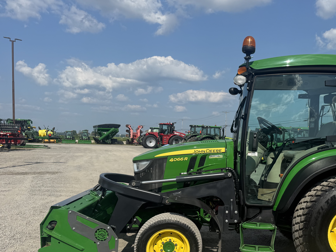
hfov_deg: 49.0
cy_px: 176
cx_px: 232
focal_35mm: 37
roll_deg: -0.8
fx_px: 359
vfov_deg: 38.1
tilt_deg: -6.0
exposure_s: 1/7092
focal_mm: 6.76
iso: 80
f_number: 1.78
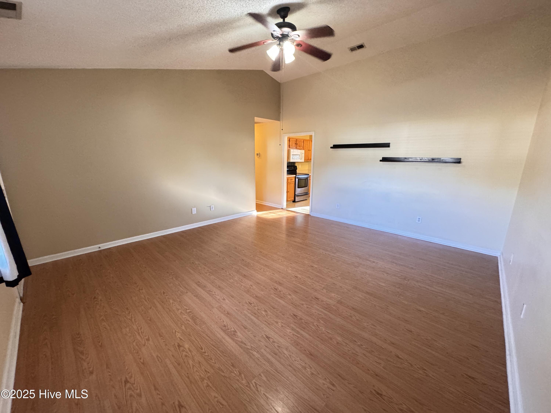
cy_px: 206
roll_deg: -0.7
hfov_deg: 102.1
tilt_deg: -13.4
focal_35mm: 14
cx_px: 276
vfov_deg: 85.7
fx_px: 223
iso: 640
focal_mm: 2.22
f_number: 2.2
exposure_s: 1/60
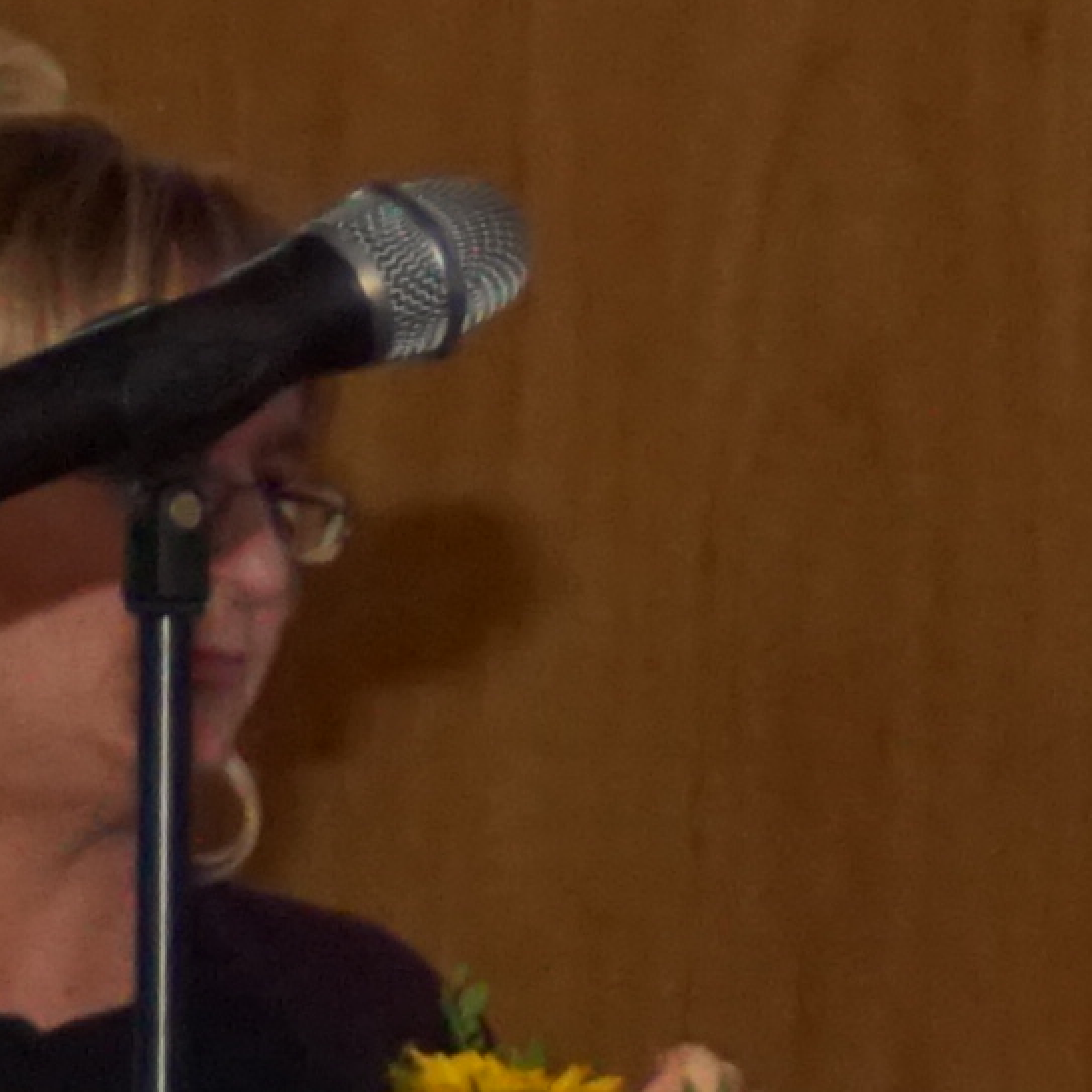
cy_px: 1144
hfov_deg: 2.4
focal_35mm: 704
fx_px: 25126
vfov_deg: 2.5
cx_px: 4947
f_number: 4.5
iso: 1600
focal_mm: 50
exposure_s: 1/60
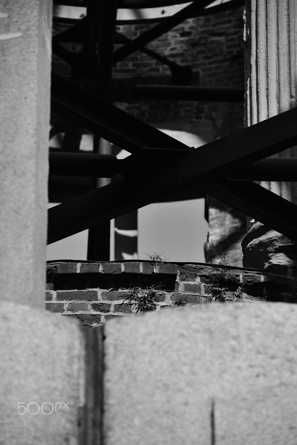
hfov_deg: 6.3
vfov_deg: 9.5
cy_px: 222
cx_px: 148
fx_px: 2691
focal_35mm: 218
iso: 200
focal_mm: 145
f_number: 5.6
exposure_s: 1/640
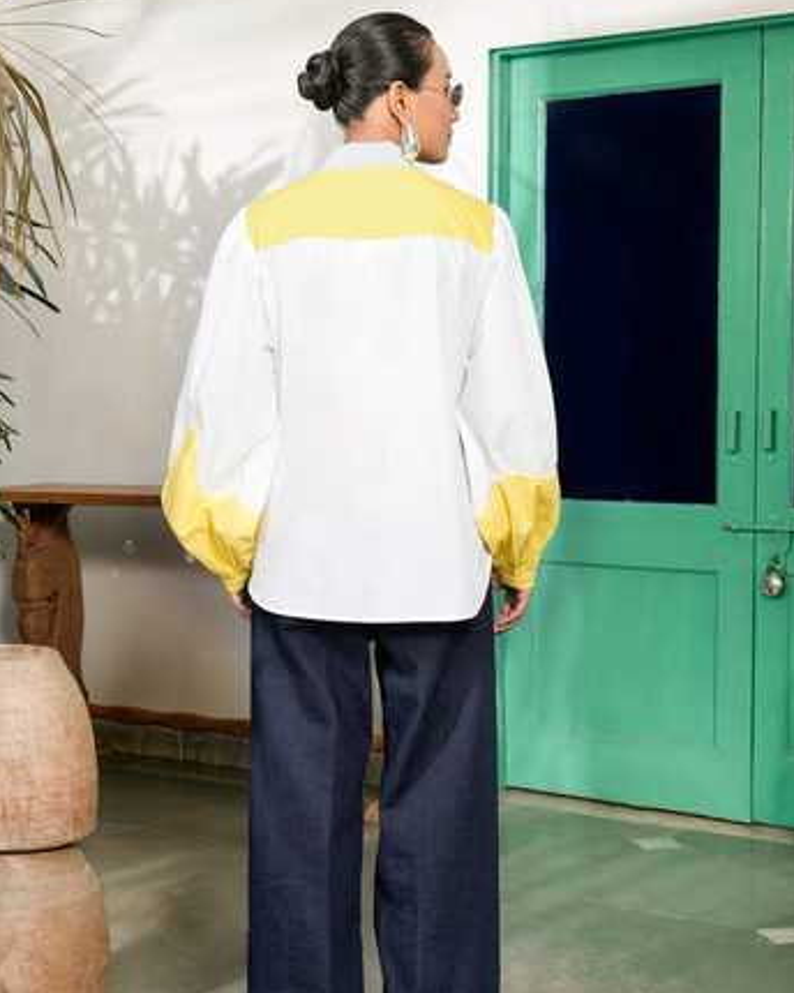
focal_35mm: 47
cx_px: 397
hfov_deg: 32.1
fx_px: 1381
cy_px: 574
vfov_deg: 39.4
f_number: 7.1
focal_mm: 41
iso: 100
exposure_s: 1/160
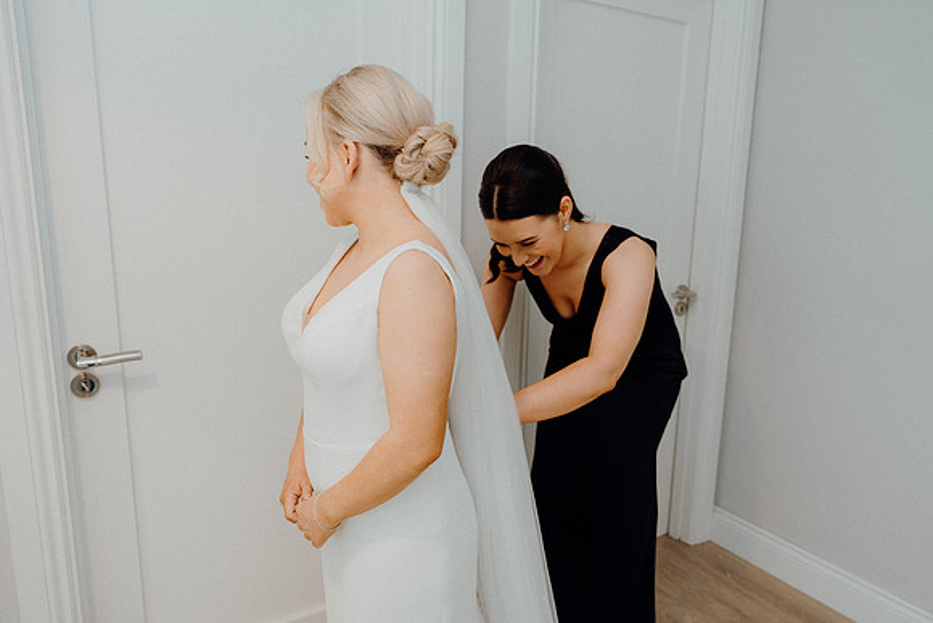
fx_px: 622
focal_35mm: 24
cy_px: 312
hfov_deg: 73.7
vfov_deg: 53.1
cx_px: 466
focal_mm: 24
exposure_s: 1/160
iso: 500
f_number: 3.5
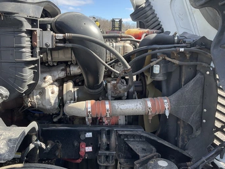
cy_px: 83
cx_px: 94
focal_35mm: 34
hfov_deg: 53.7
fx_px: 221
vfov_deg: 41.8
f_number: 1.8
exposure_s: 1/335
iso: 25
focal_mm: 3
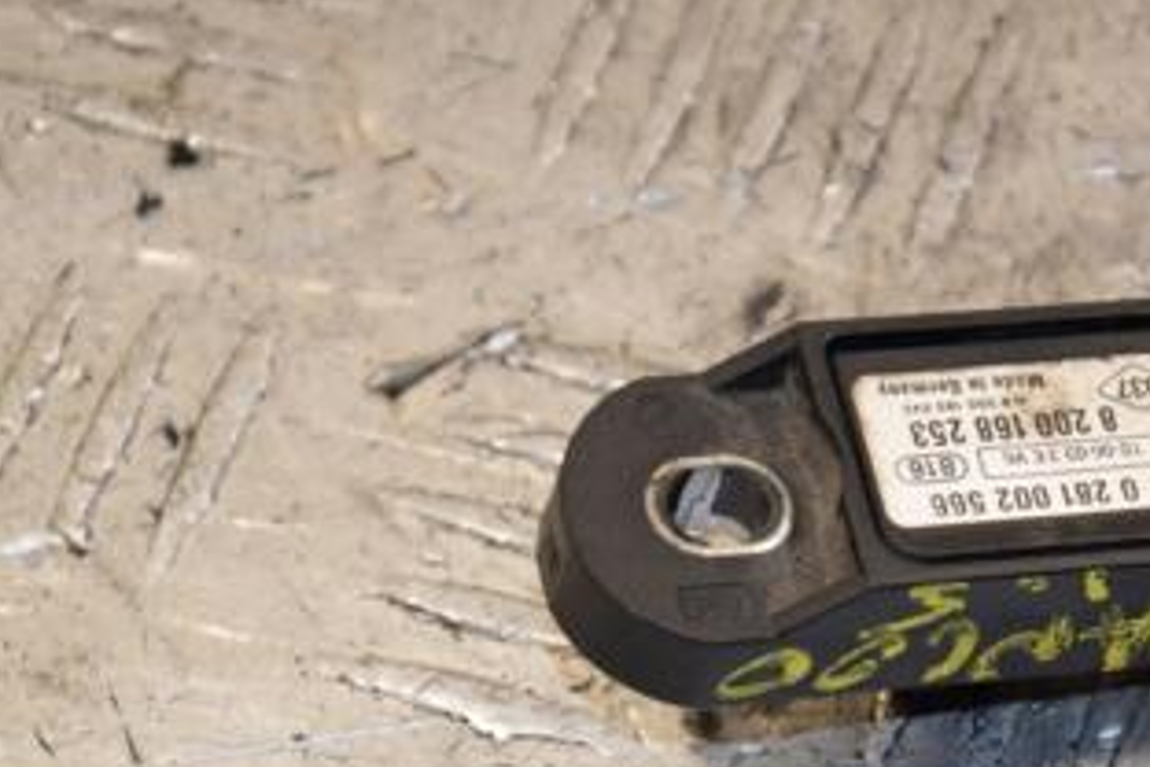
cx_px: 1047
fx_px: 9677
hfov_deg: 6.8
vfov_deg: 4.5
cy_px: 553
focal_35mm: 303
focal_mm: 105
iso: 800
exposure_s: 1/200
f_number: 8
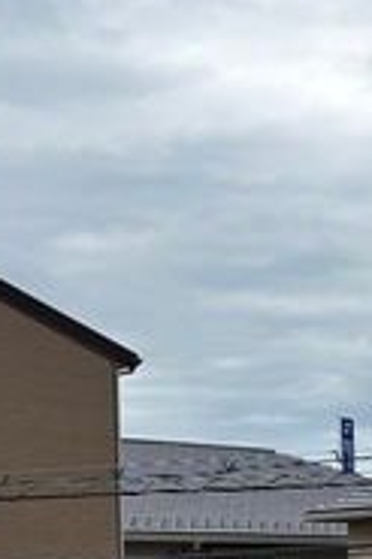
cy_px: 625
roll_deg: +0.8
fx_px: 1273
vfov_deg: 23.2
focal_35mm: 82
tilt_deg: -2.5
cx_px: 566
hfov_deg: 15.3
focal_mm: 5.96
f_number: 1.6
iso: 50
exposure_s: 1/1477
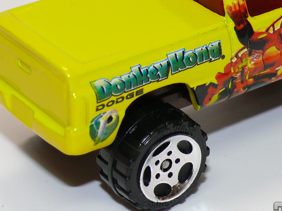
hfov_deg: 10.5
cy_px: 46
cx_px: 199
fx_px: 1531
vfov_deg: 7.9
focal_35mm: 188
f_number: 4
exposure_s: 1/30
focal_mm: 13.5
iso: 100
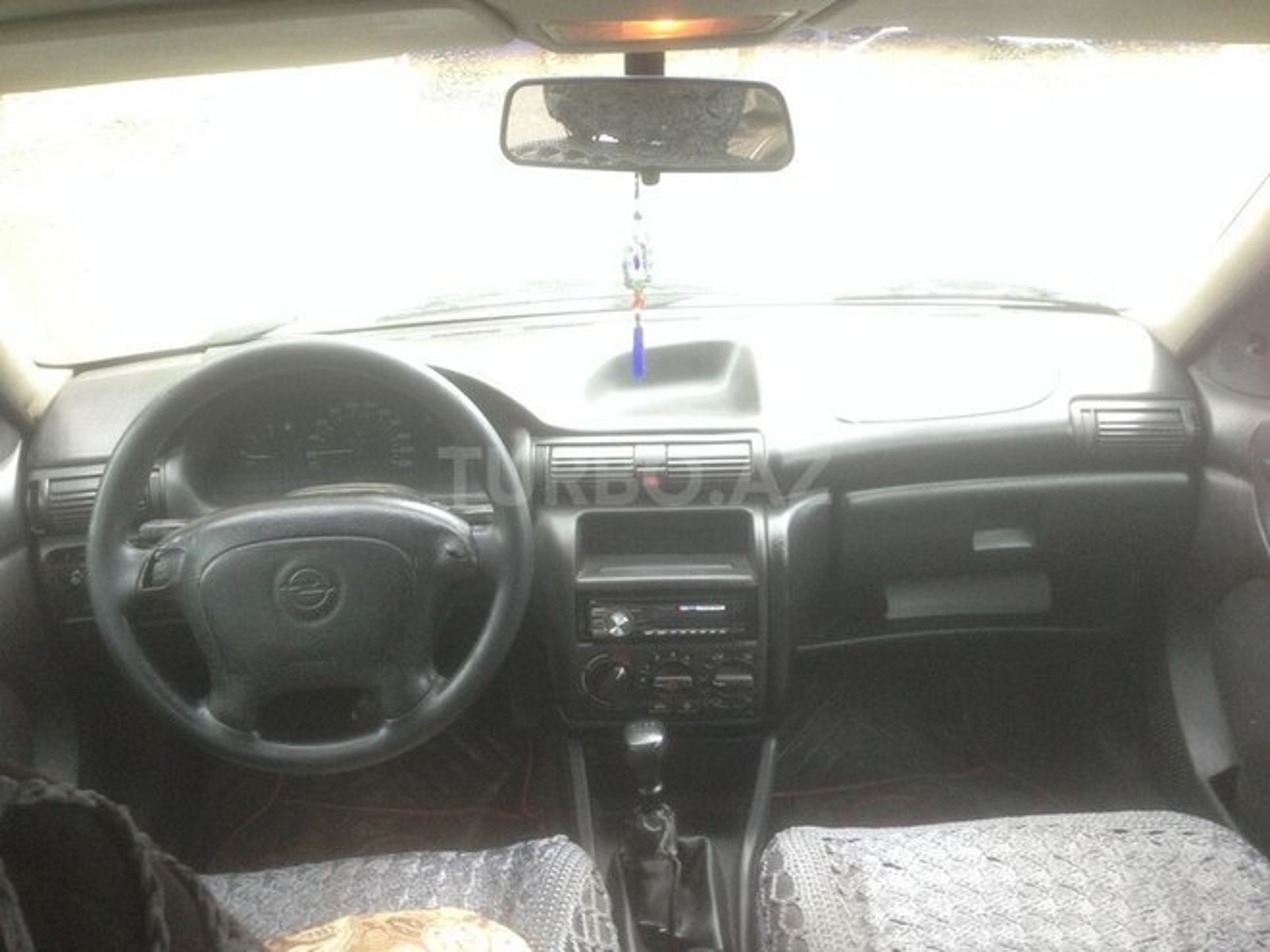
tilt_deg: -24.1
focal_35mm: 33
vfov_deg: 42.9
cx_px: 635
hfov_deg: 55.4
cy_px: 476
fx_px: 1211
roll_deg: -2.0
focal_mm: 4.12
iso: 160
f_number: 2.4
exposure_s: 1/20
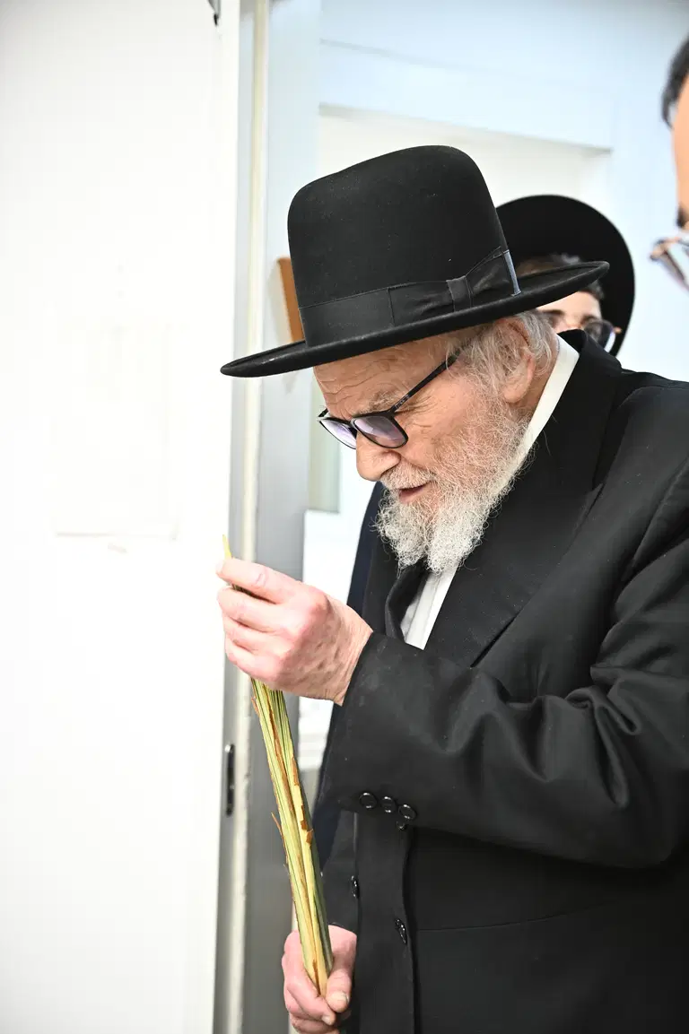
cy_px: 517
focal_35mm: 40
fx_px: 1149
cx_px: 344
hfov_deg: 33.4
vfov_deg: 48.5
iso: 1250
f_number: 3.2
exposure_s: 1/125
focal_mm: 40
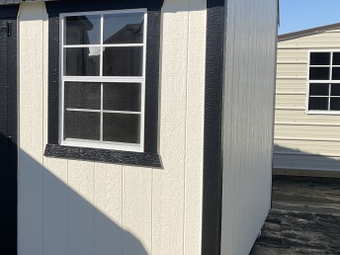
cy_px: 109
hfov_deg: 33.5
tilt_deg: -3.3
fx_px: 530
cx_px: 29
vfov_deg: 27.0
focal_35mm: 54
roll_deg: +0.8
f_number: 1.8
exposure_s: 1/2667
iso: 16
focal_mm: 3
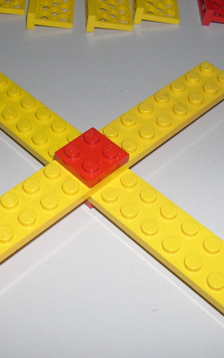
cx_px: 93
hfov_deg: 23.9
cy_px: 179
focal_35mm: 54
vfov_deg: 37.5
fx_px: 528
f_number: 7.6
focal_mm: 8
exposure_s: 1/60
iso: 100
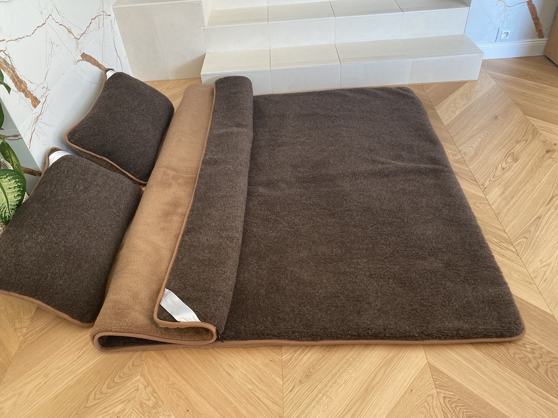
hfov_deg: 67.3
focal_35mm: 26
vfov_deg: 53.1
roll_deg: +5.3
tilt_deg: -41.5
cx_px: 279
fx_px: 419
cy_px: 209
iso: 125
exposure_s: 1/108
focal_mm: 4.25
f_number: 1.8
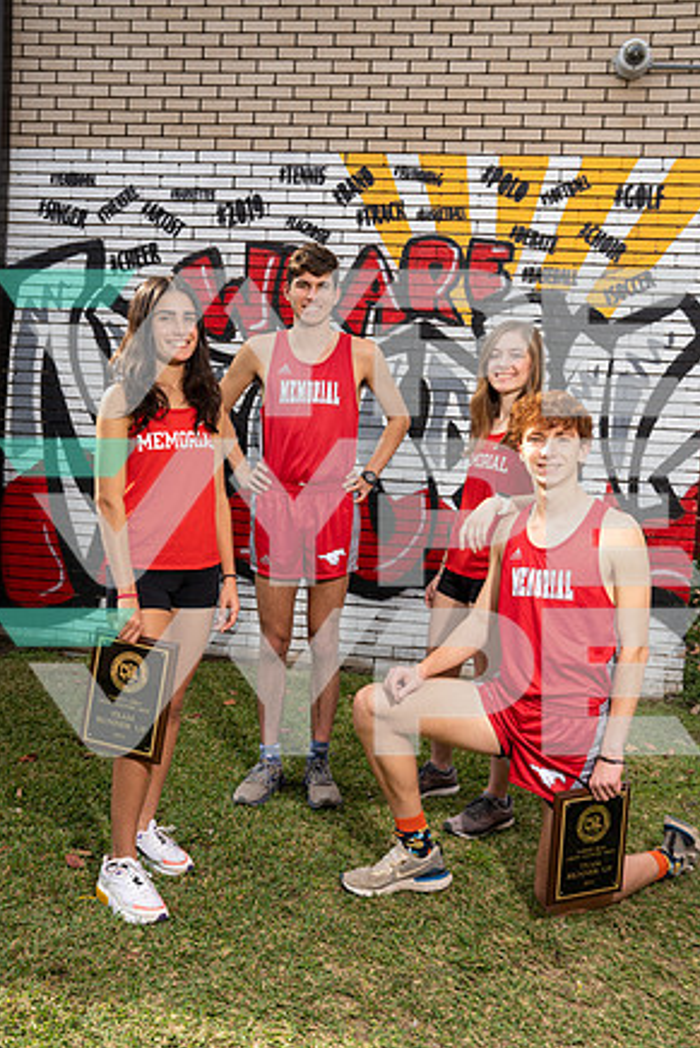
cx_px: 351
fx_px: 962
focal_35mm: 33
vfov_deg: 57.2
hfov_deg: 40.0
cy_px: 514
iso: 200
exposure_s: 1/250
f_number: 8
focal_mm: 32
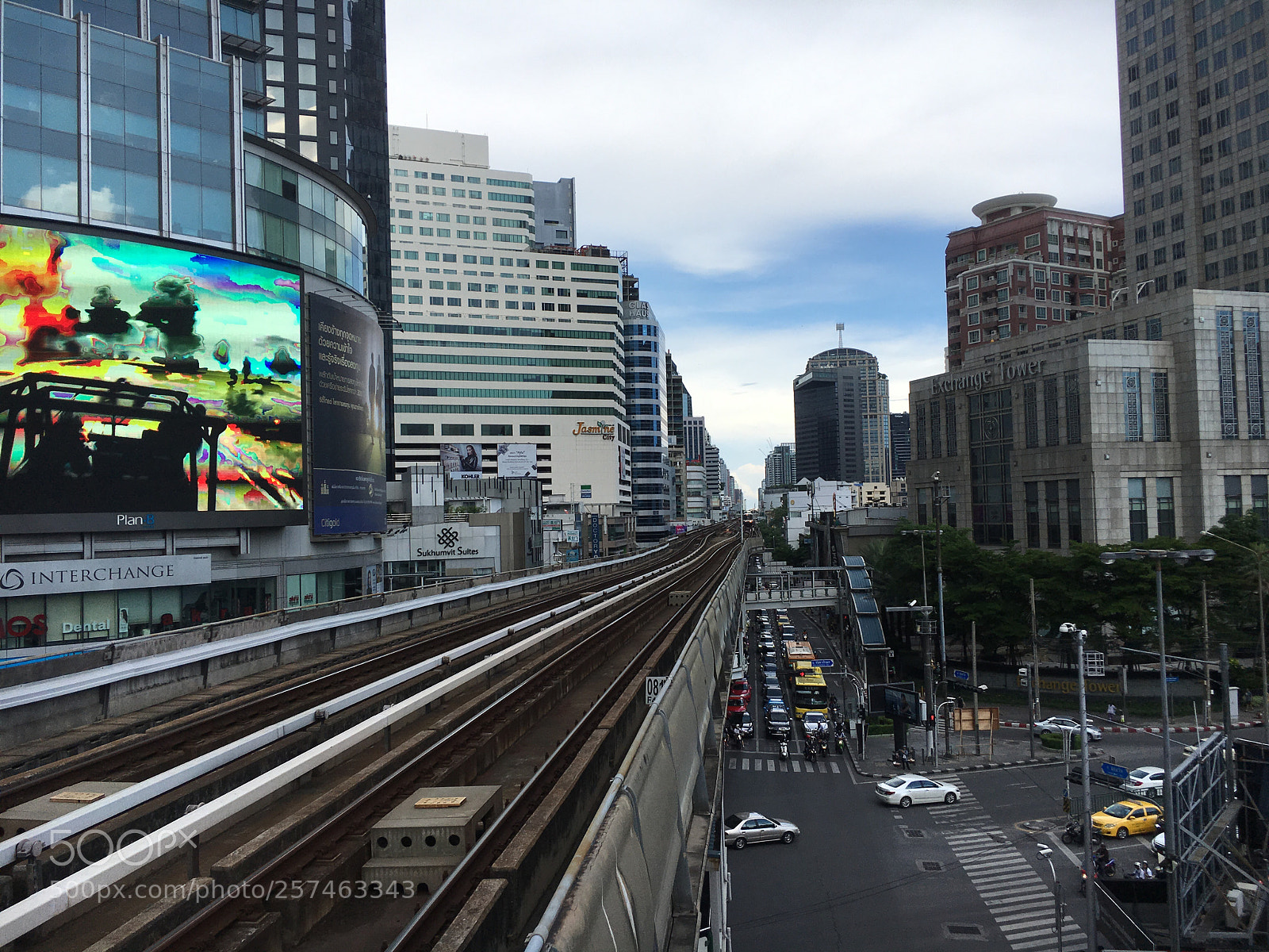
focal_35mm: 29
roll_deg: +3.5
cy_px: 476
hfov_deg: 61.7
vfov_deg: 48.2
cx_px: 634
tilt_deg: +3.6
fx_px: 1063
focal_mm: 4.15
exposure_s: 1/1748
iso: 25
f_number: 2.2
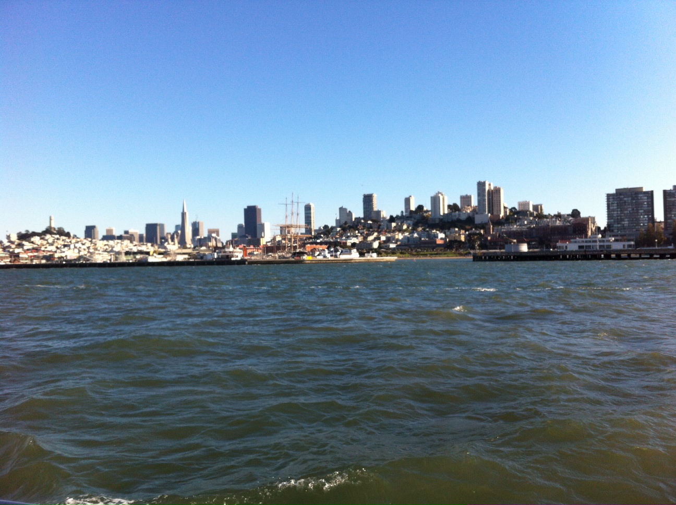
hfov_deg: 52.7
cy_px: 252
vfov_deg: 40.6
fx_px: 682
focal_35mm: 35
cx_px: 338
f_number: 2.8
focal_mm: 3.85
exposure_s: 1/1060
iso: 80
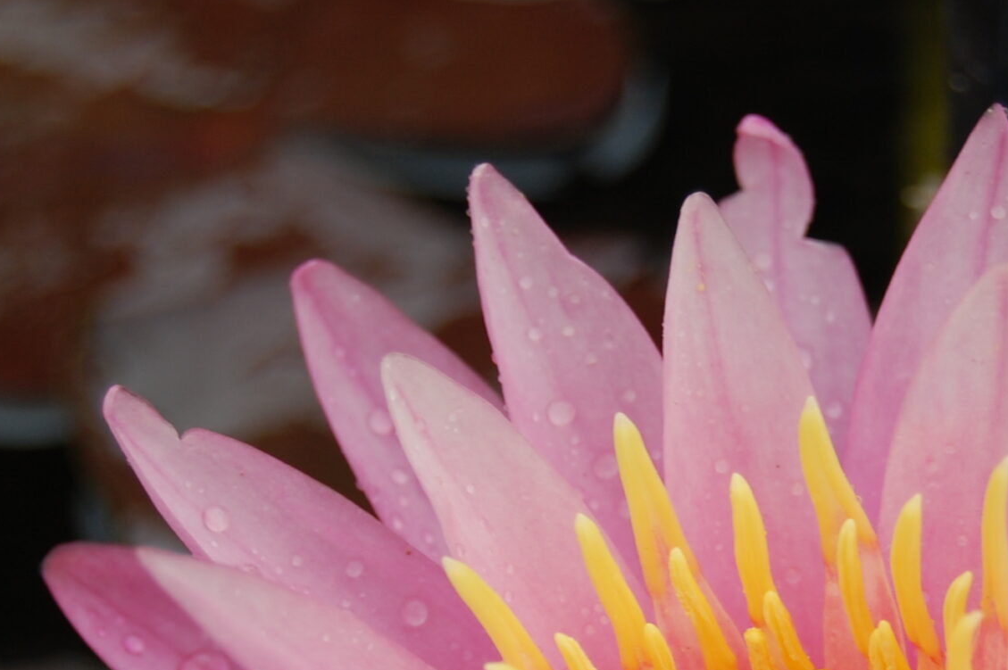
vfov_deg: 8.0
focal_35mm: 170
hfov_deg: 12.1
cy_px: 729
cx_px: 804
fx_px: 4756
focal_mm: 50
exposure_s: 1/160
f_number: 6.3
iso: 200
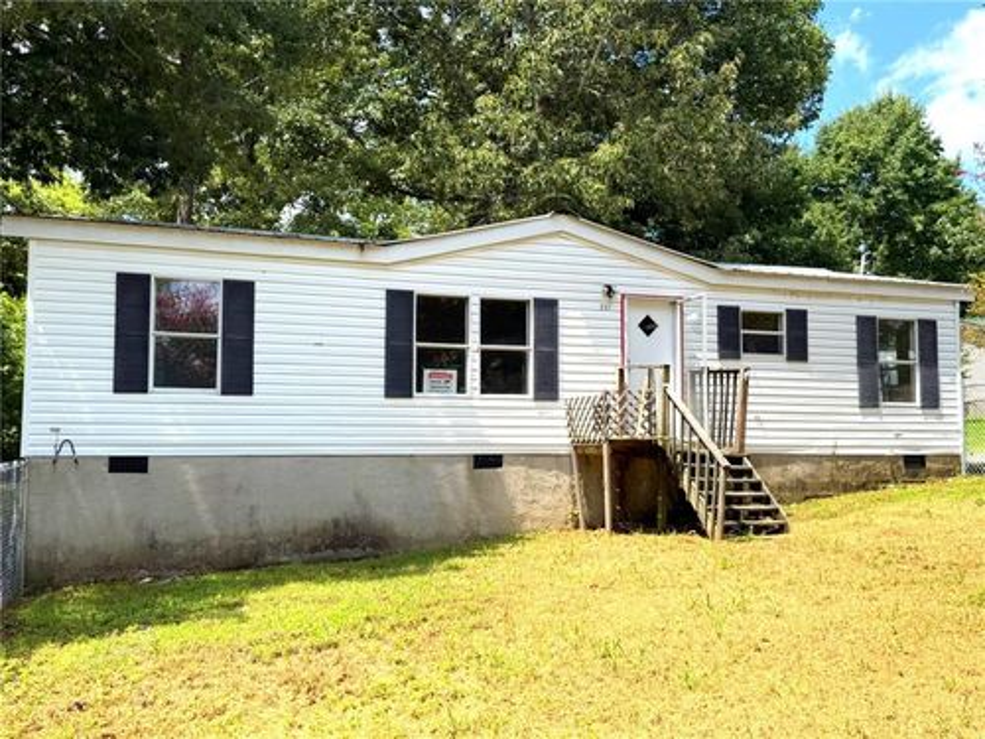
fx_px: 939
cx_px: 492
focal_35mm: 33
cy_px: 370
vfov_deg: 42.9
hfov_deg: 55.4
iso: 80
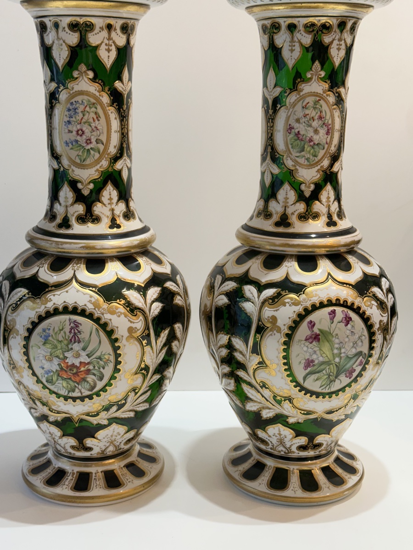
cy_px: 275
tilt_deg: -12.5
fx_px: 764
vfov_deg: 39.7
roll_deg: -1.5
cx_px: 206
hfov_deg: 30.3
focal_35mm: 48
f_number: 1.78
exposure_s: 1/100
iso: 100
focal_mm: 6.86
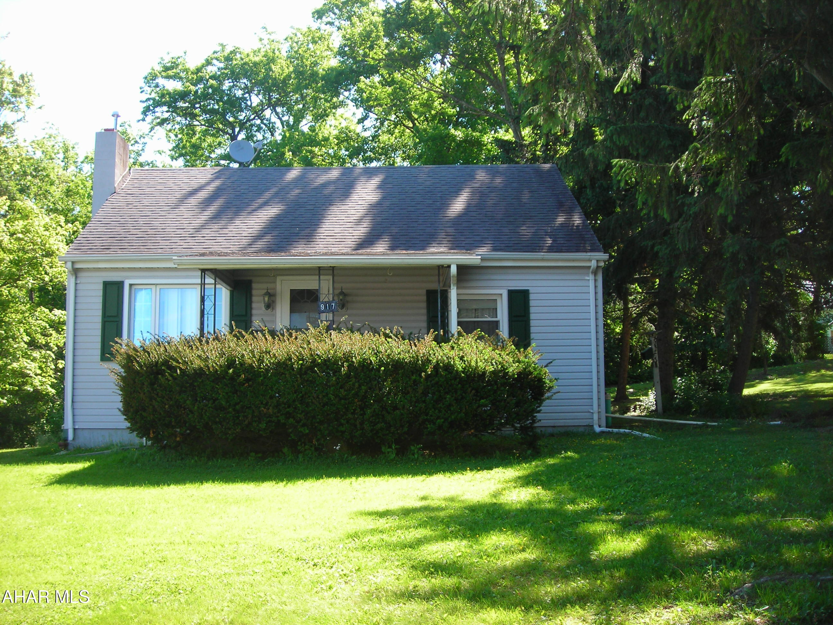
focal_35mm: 38
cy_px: 312
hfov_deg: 49.0
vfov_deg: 37.7
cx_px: 416
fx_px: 914
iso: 50
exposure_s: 1/103
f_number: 3.2
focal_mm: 6.3
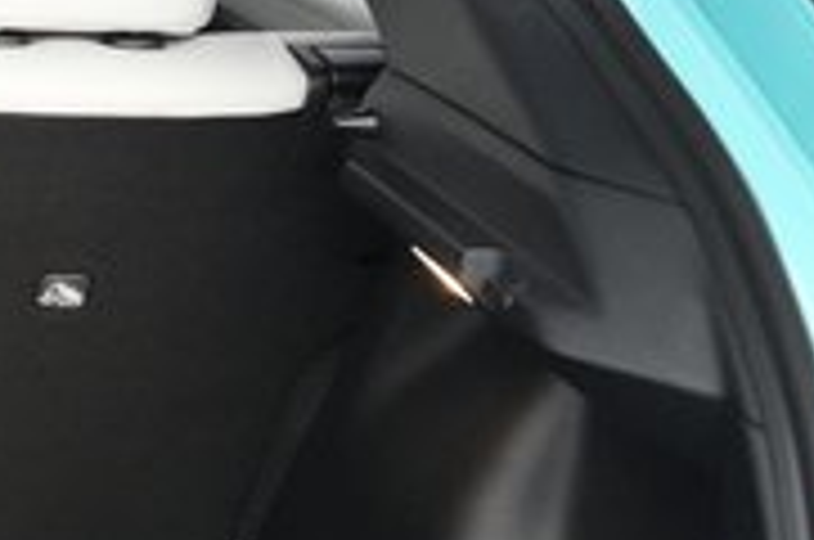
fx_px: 2077
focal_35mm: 92
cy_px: 554
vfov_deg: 14.5
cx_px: -423
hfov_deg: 19.3
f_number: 2.8
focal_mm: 26
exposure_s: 1/160
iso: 6400
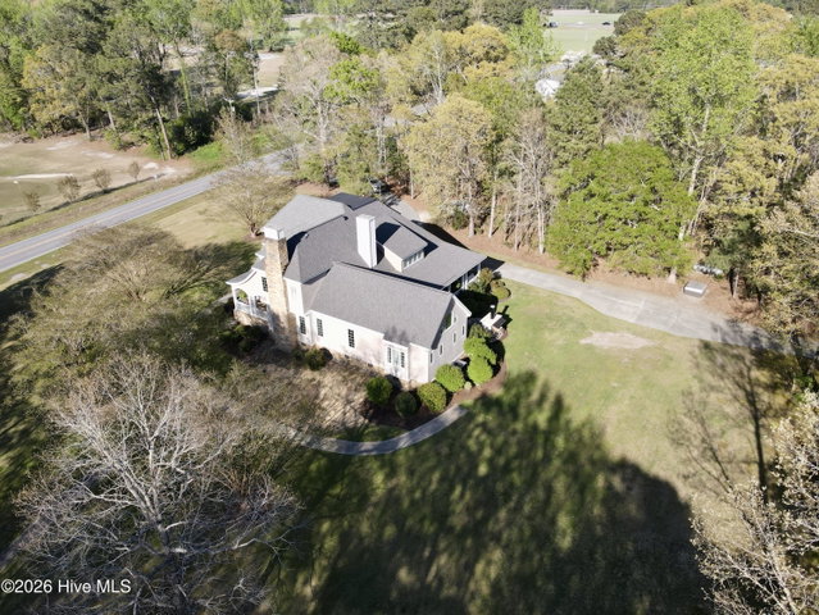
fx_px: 568
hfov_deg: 71.6
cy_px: 308
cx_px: 410
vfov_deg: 56.9
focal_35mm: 24
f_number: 2.8
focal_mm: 4.5
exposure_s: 1/350
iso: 100
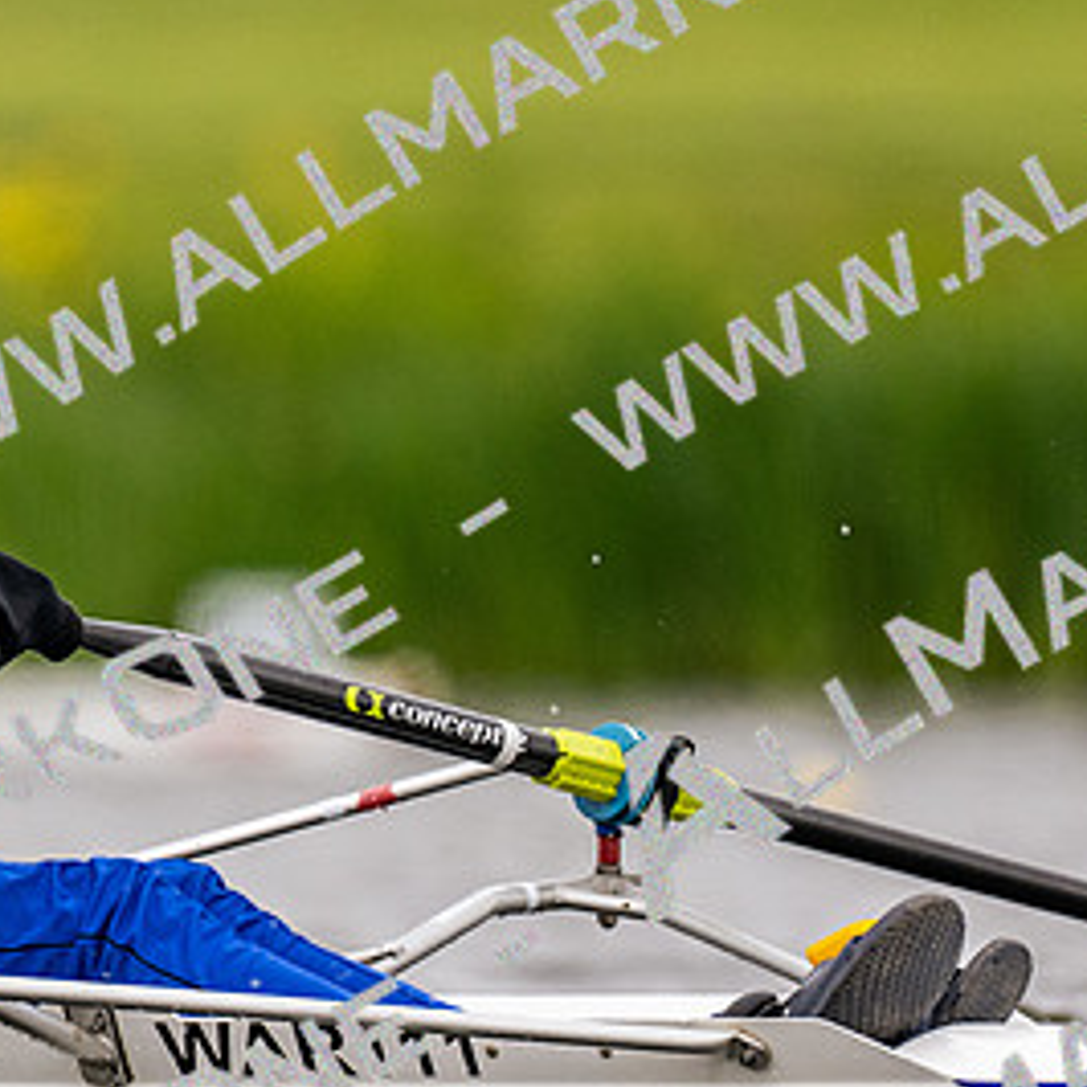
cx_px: 274
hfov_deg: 1.1
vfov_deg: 1.1
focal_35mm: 1667
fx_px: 59223
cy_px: 539
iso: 720
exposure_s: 1/2500
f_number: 4
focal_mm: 600
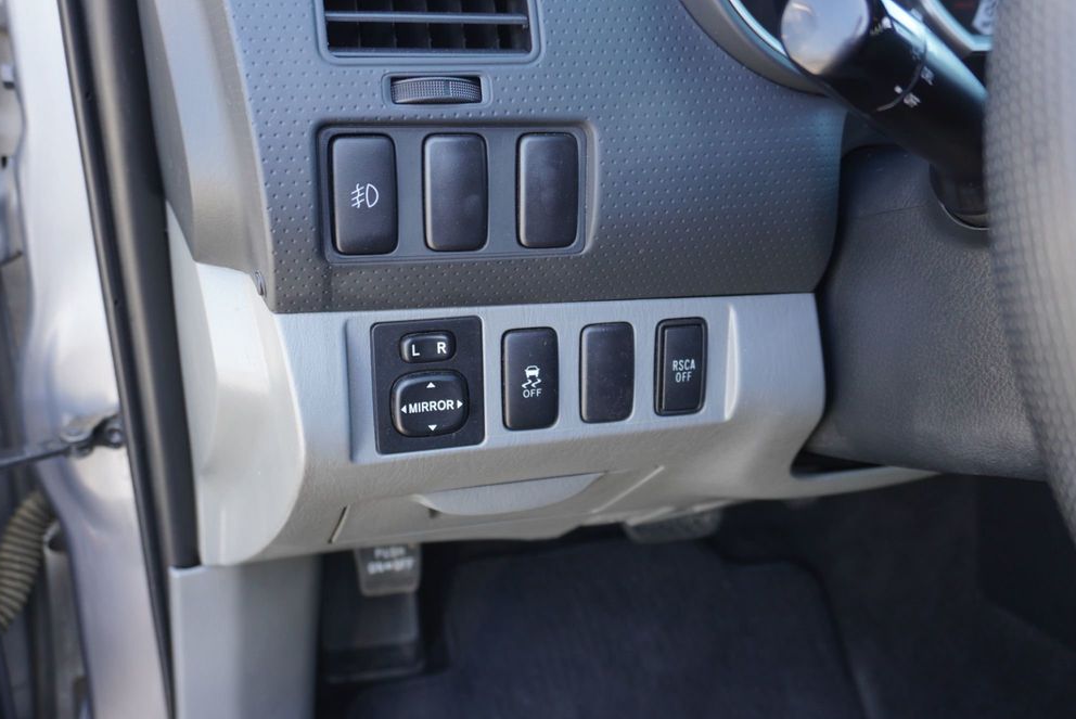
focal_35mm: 33
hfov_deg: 57.9
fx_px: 973
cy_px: 352
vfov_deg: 40.6
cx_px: 529
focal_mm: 21
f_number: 4
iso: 320
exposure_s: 1/60
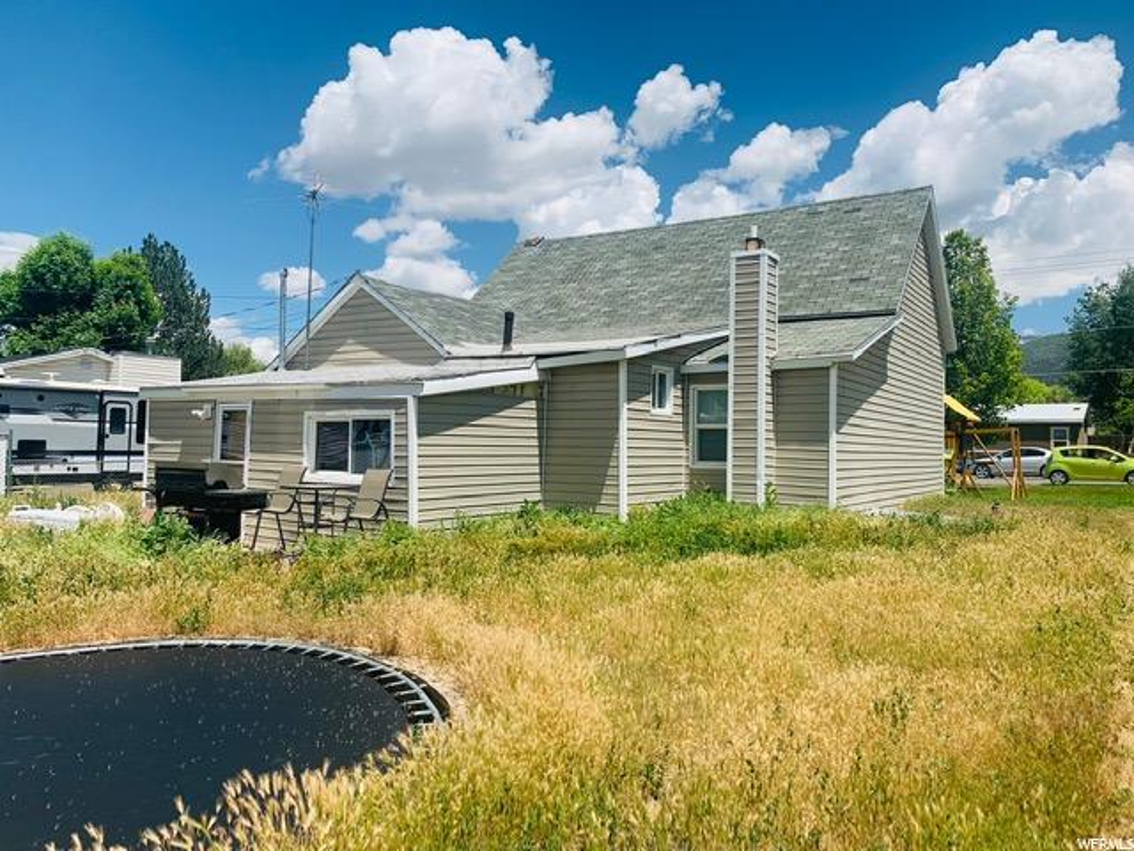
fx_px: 852
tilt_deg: +3.5
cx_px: 567
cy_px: 426
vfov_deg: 53.1
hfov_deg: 67.3
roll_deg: -2.2
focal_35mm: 26
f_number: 1.8
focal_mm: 4.25
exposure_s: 1/3185
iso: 25
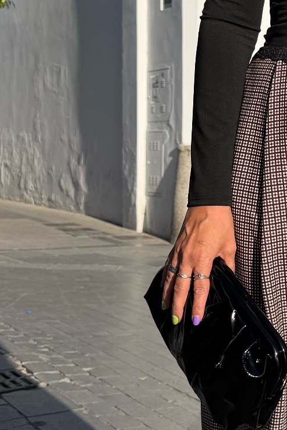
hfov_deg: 15.5
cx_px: 416
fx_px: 981
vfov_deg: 24.7
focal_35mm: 82
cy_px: 187
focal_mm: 6.76
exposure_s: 1/4673
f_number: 1.78
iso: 80
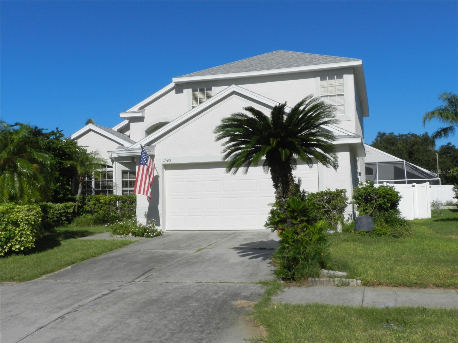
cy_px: 172
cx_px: 229
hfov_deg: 49.0
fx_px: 503
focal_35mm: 38
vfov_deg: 37.7
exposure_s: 1/800
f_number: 7.1
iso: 160
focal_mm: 6.7
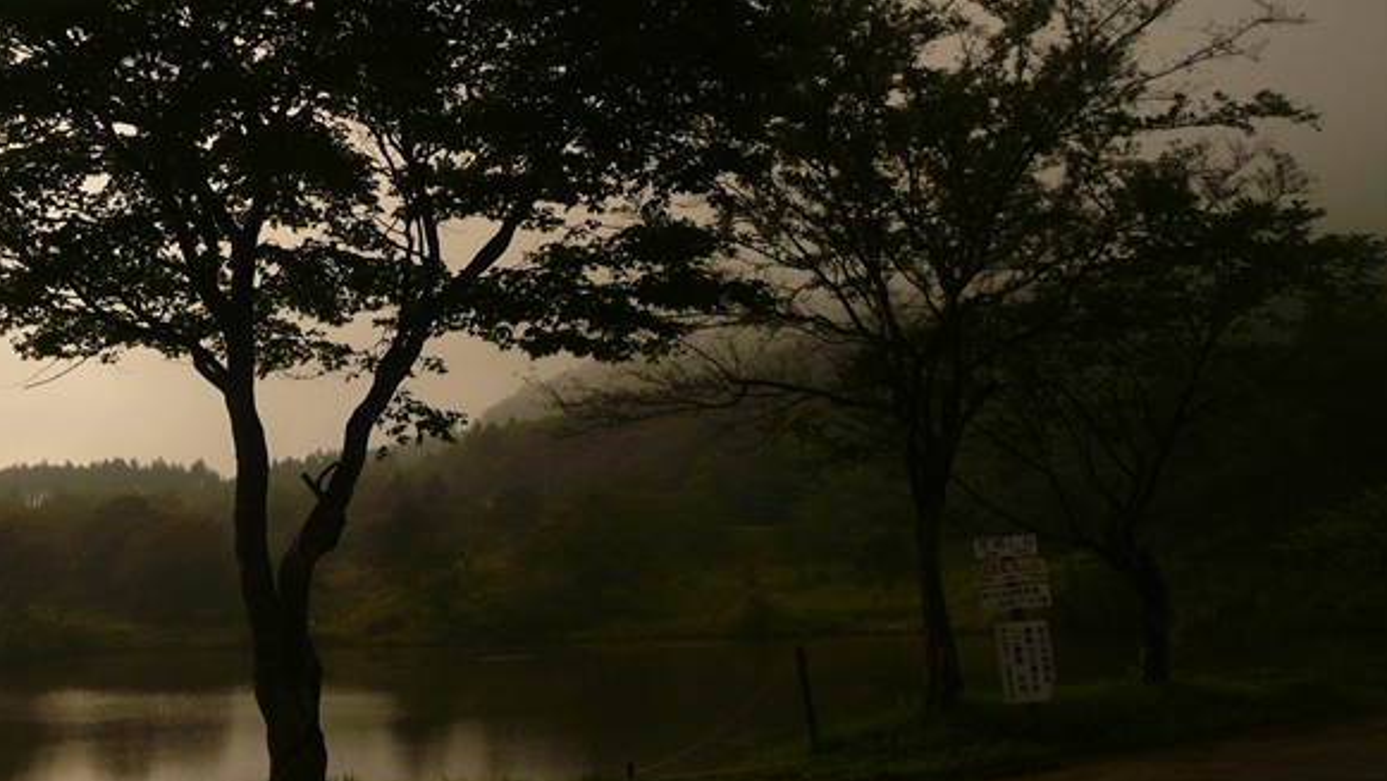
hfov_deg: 47.5
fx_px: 1545
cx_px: 449
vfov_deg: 27.9
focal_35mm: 42
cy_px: 179
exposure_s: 1/320
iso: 100
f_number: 8
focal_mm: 4.6
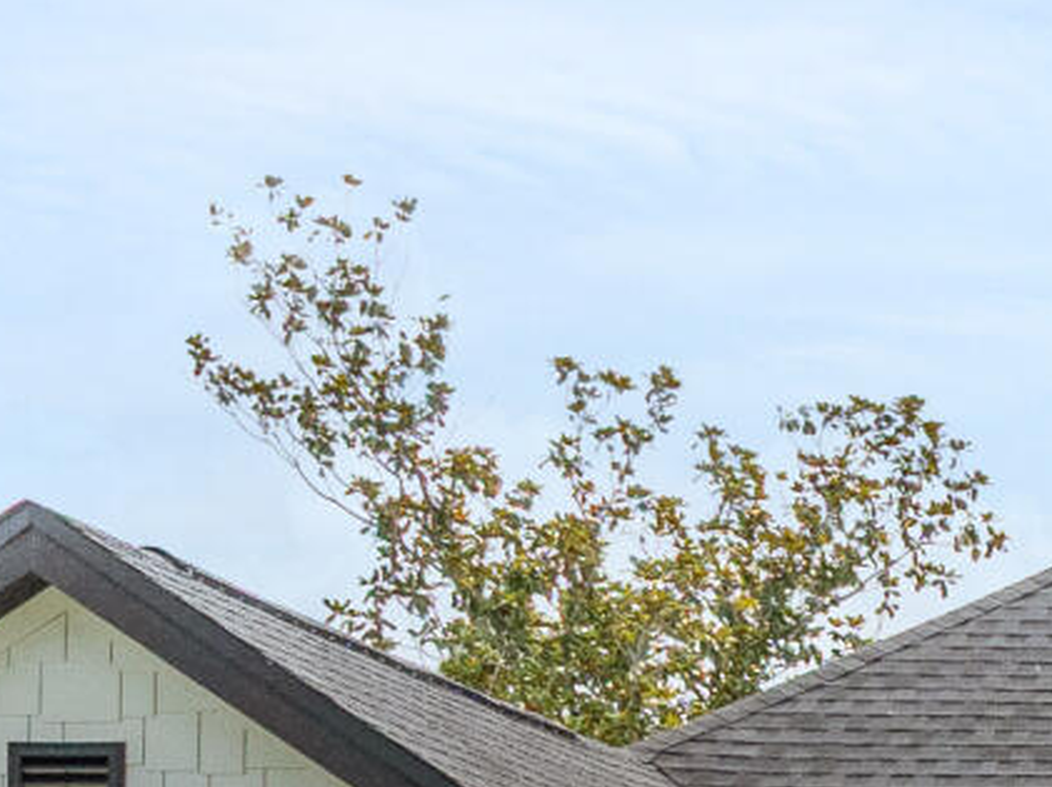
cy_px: 1322
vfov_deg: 8.4
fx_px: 5192
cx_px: 1934
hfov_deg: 10.8
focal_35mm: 171
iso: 150
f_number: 2.8
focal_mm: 12.29
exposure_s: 1/160
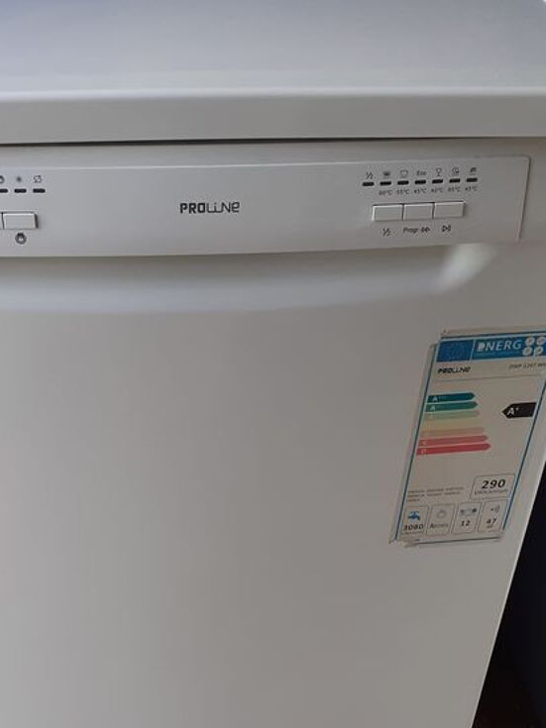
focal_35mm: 49
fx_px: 1031
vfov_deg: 37.9
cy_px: 549
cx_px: 217
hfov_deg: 29.6
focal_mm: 3.6
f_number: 1.9
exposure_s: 1/100
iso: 64
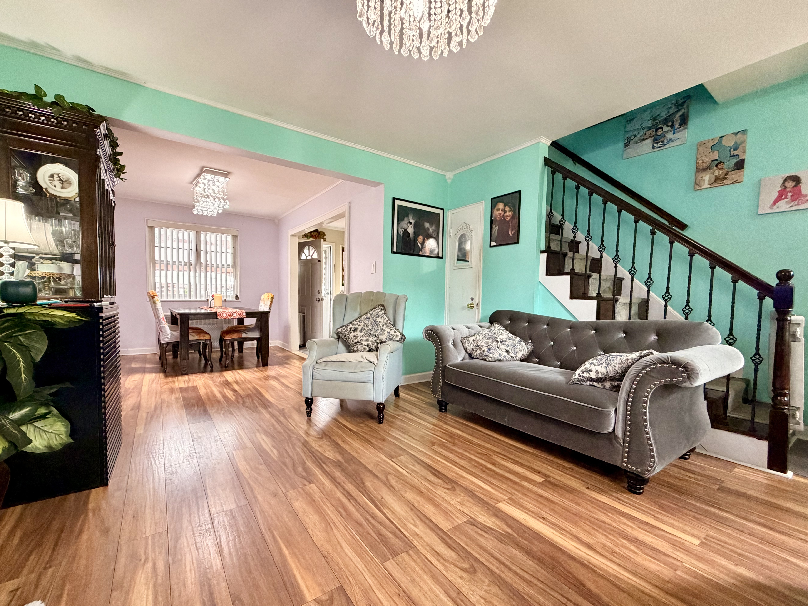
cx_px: 405
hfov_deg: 98.2
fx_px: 350
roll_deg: -0.8
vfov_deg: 81.7
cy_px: 318
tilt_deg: -2.0
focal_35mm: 15
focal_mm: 2.22
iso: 400
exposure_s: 1/60
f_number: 2.2
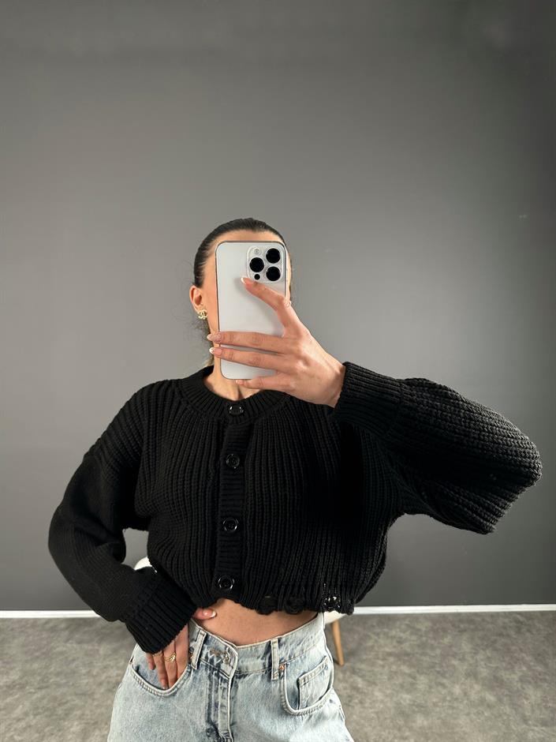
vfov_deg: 71.6
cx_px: 278
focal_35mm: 24
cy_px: 371
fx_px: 514
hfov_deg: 56.8
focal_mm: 6.86
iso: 160
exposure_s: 1/121
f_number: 1.78
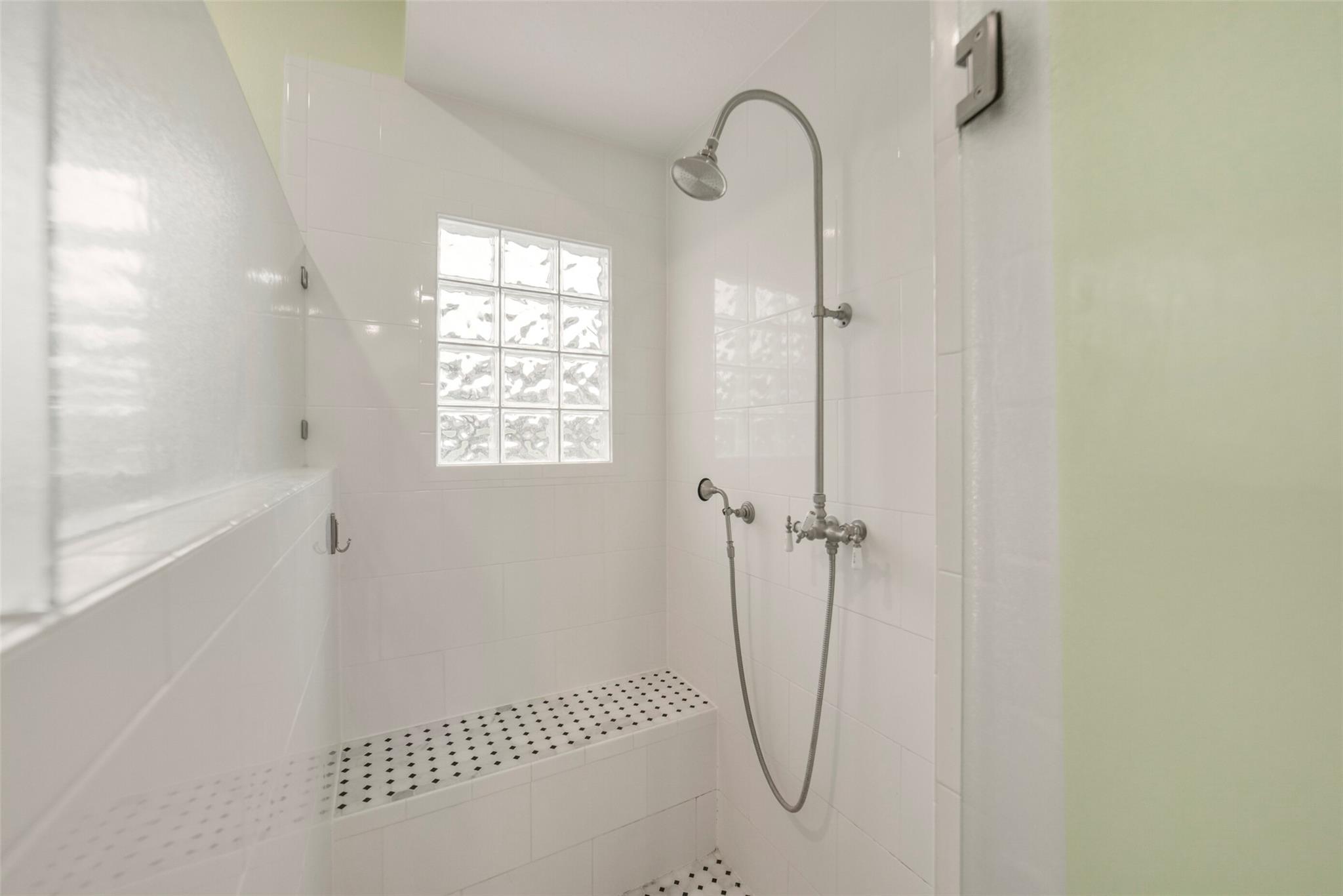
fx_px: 522
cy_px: 448
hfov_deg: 104.2
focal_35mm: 14
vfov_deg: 81.2
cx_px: 672
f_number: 5
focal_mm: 14
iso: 500
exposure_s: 1/200
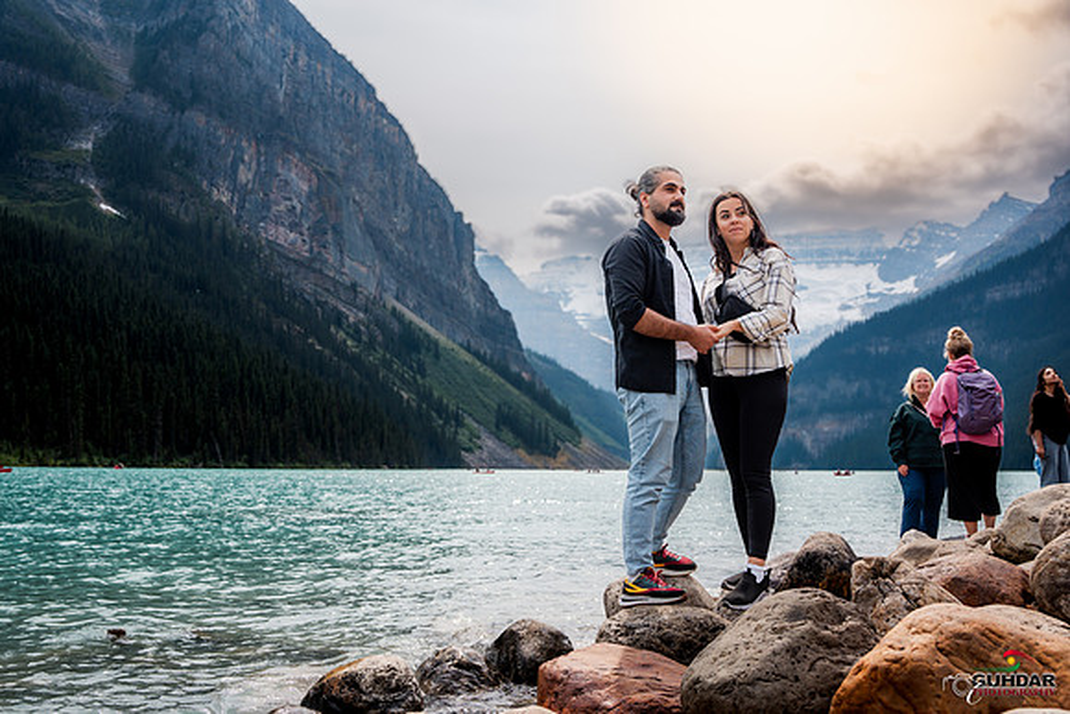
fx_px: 1040
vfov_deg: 37.9
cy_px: 357
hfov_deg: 54.4
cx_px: 535
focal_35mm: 35
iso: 200
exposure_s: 1/1600
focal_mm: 35
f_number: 5.6
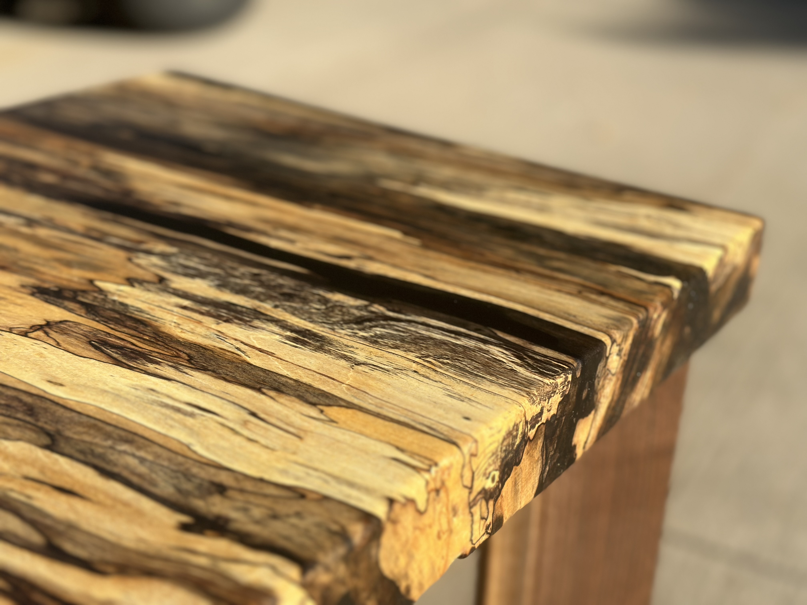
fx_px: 1119
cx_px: 404
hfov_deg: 39.7
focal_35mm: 48
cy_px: 302
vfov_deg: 30.3
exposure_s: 1/3058
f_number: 1.78
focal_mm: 6.86
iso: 80
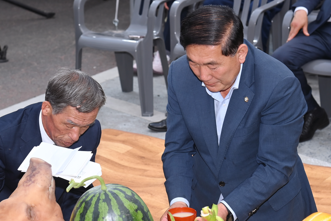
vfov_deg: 11.9
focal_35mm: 115
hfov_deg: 17.8
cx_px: 168
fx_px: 1057
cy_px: 147
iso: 400
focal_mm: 82
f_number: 6.3
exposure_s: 1/250
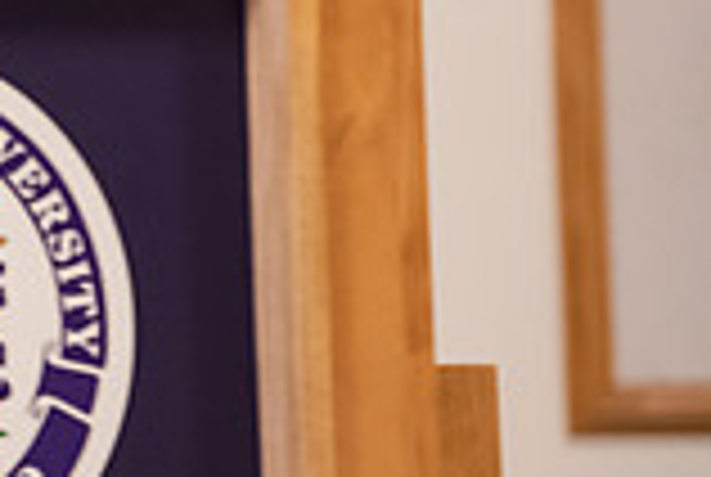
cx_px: -585
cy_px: -173
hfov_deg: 4.0
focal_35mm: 513
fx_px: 10151
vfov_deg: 2.7
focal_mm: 140
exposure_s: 1/200
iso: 2000
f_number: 3.5
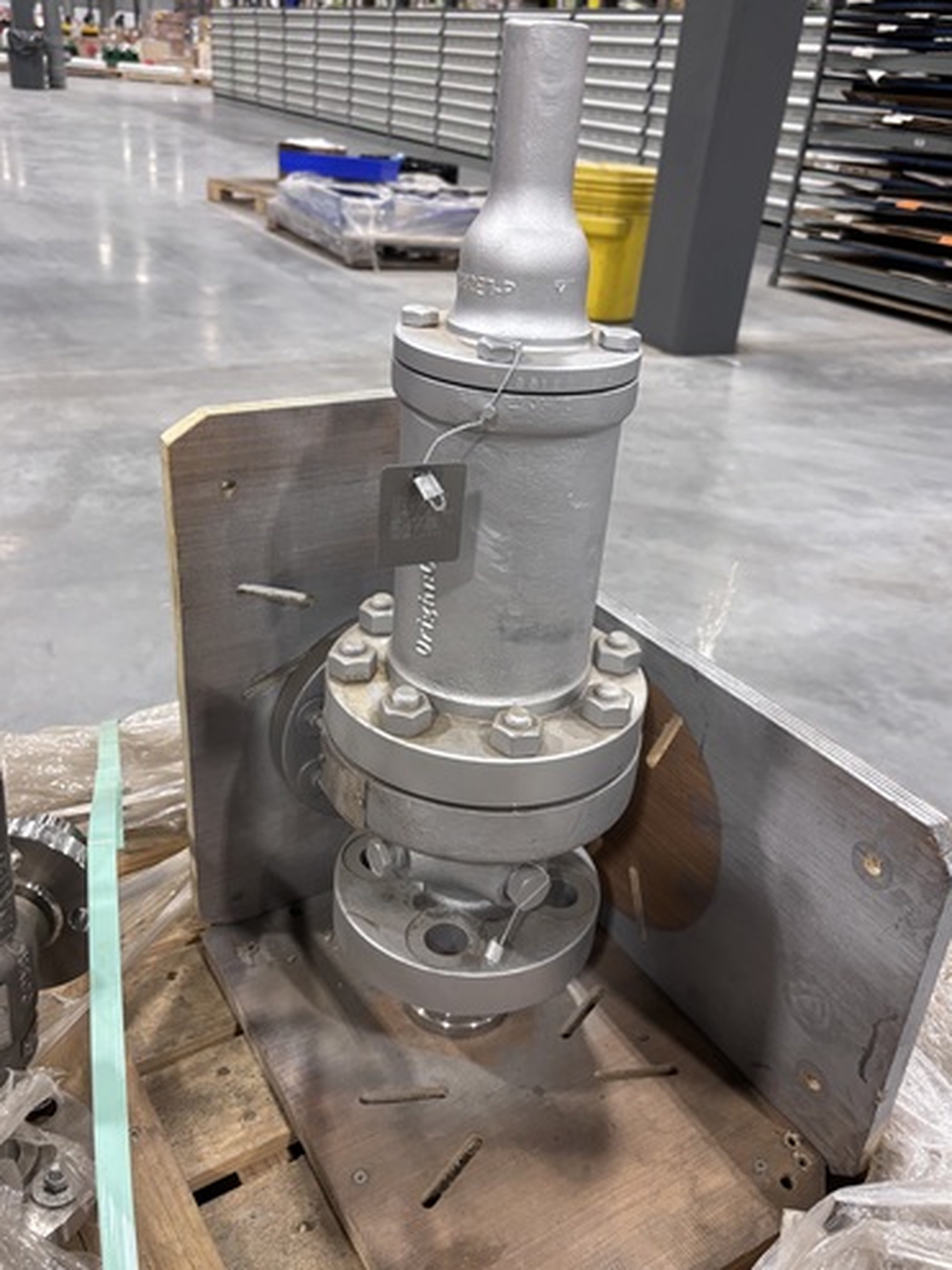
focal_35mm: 28
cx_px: 464
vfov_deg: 63.5
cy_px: 640
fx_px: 1027
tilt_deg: -28.8
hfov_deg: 49.7
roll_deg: -5.3
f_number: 1.6
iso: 200
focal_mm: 5.96
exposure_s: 1/60
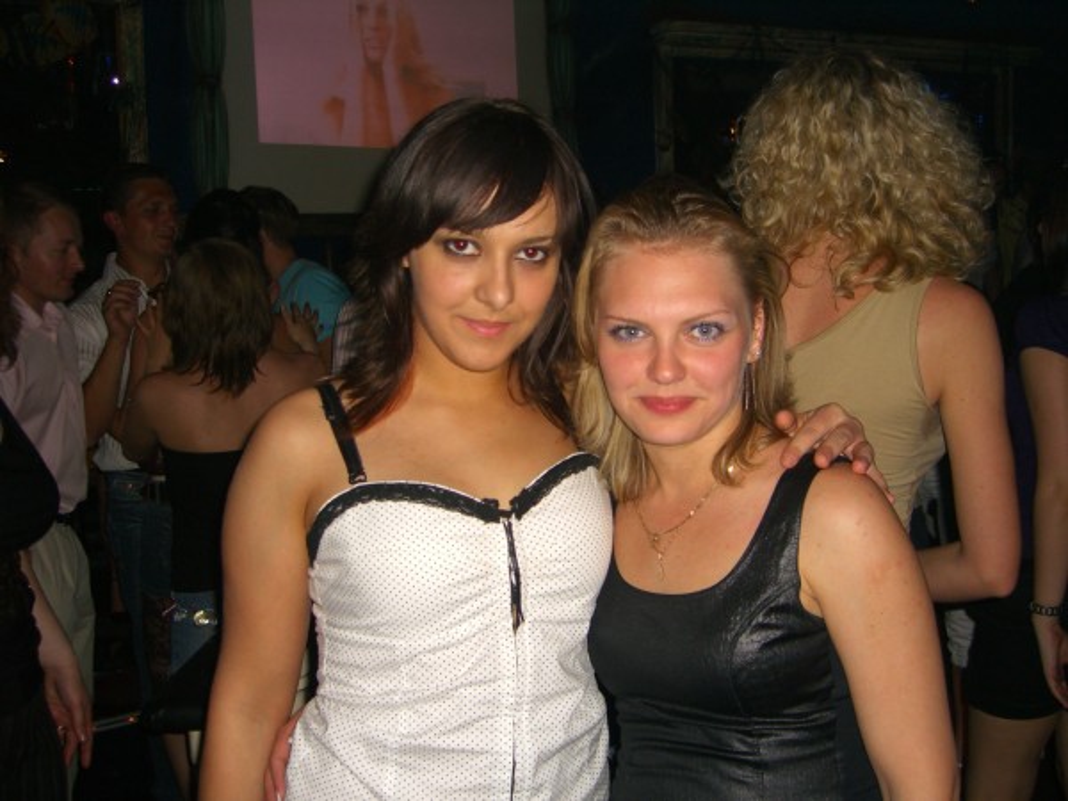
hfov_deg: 49.0
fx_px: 1172
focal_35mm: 38
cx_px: 534
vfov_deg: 37.7
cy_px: 400
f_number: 2.8
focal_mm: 7.9
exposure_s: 1/60
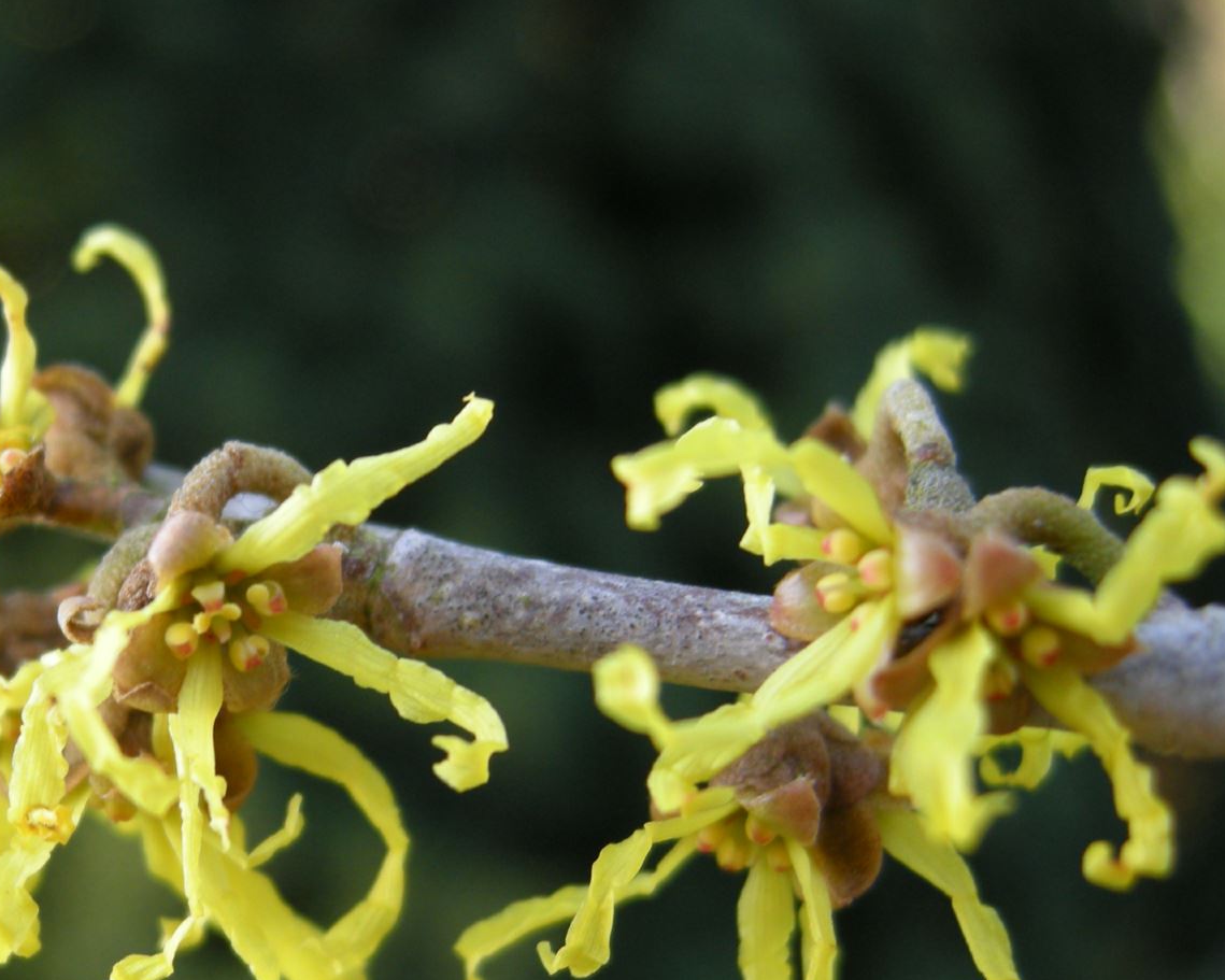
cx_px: 241
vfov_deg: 25.2
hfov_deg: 30.7
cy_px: 680
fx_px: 2175
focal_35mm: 60
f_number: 2.7
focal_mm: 7.5
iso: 83
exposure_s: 1/50.1
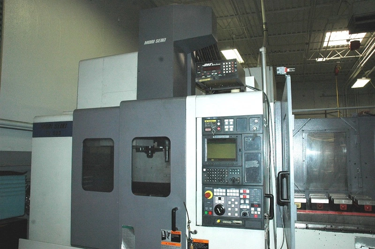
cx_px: 188
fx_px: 281
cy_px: 124
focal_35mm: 27
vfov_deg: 47.8
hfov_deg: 67.5
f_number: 8
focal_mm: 18
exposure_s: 1/125
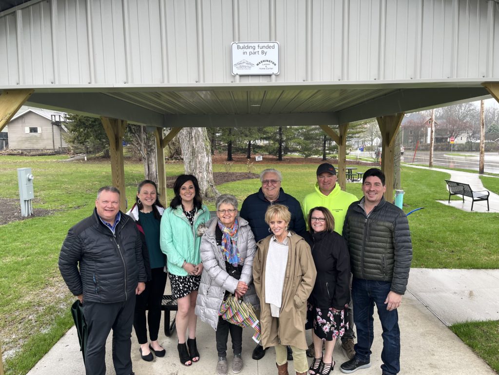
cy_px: 188
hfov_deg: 67.3
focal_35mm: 26
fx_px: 375
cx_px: 250
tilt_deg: -6.8
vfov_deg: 53.1
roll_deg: +0.7
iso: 32
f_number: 1.6
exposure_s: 1/133
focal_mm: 5.1
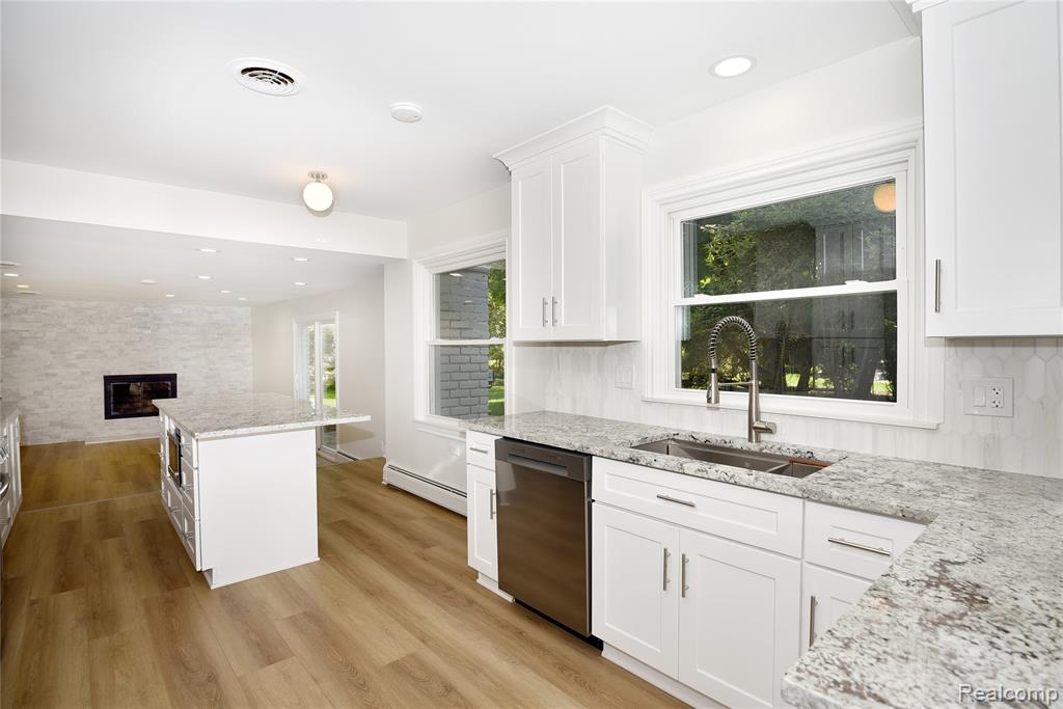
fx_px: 502
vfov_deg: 70.5
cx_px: 532
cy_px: 354
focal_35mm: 17
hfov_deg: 93.3
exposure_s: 1/60
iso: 125
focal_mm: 17
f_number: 7.1
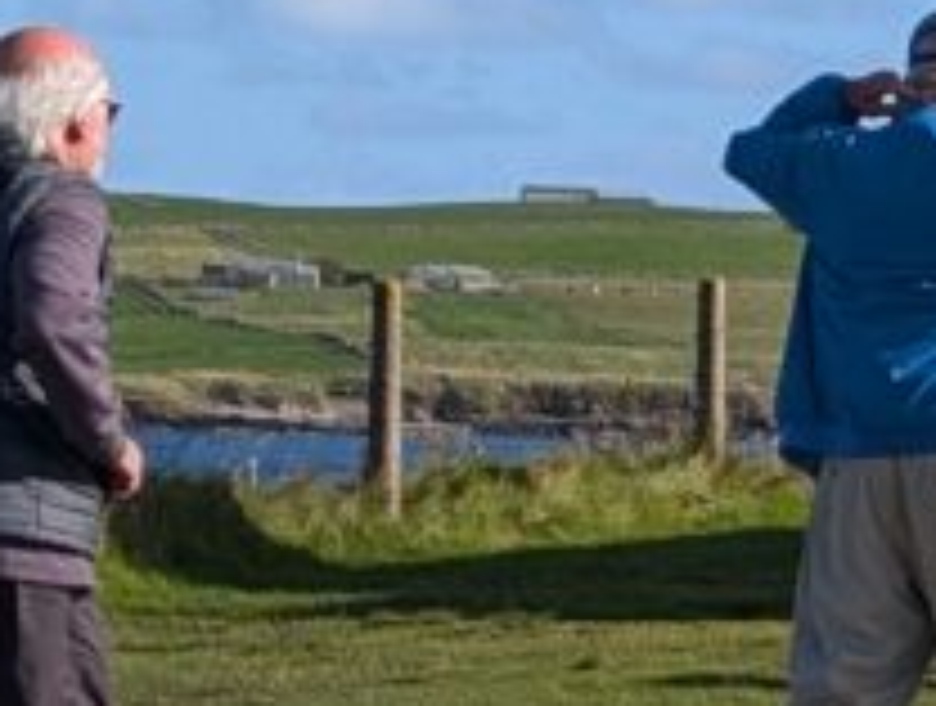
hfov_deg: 7.8
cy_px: 160
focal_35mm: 241
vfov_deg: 6.2
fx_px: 6532
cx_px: 2038
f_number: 1.68
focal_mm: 6.9
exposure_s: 1/1287
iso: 20
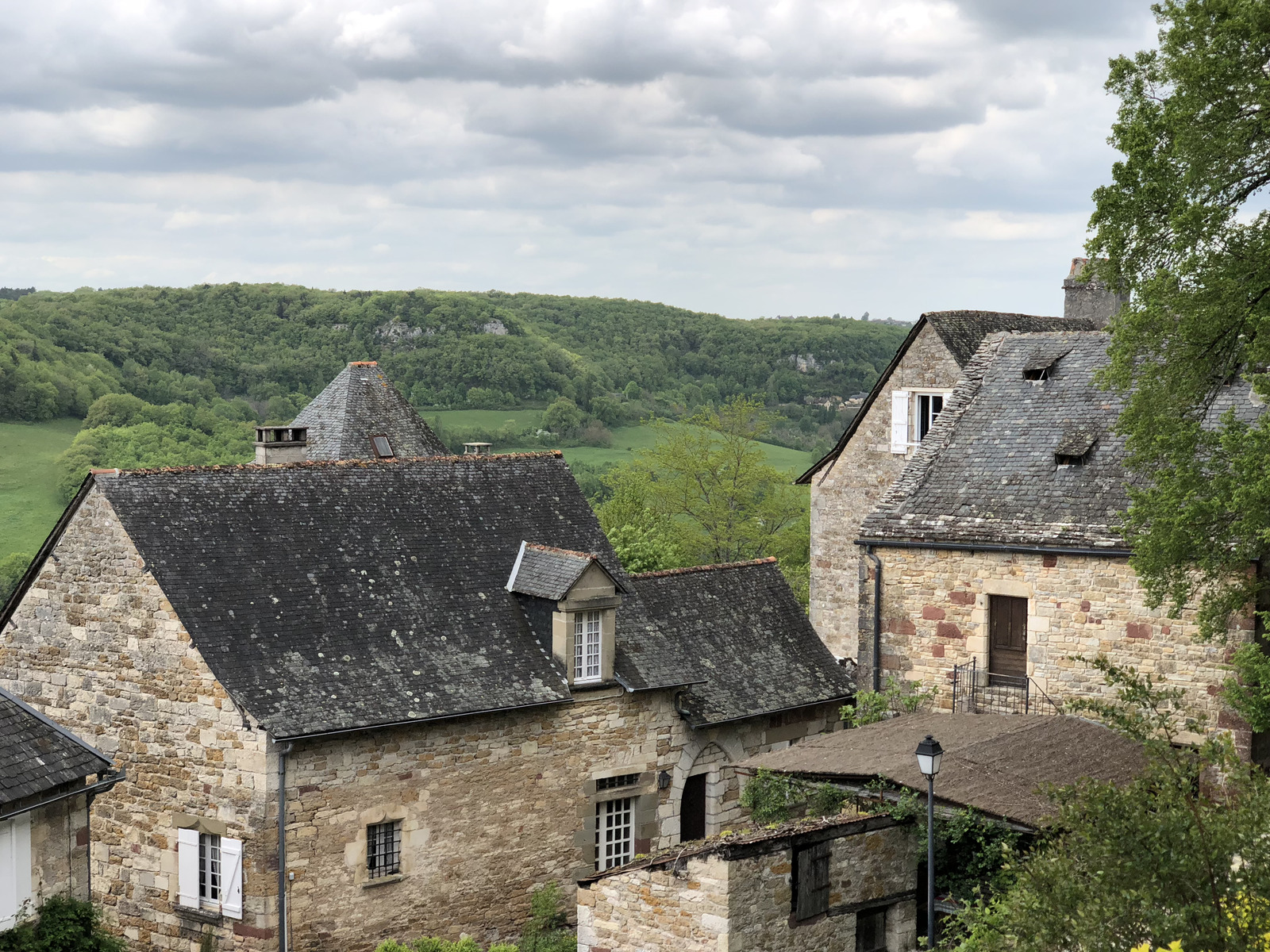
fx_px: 1908
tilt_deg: -4.0
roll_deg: +0.1
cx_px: 635
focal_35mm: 52
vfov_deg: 28.0
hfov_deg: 36.8
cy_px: 476
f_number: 2.4
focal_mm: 6
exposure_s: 1/750
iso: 16
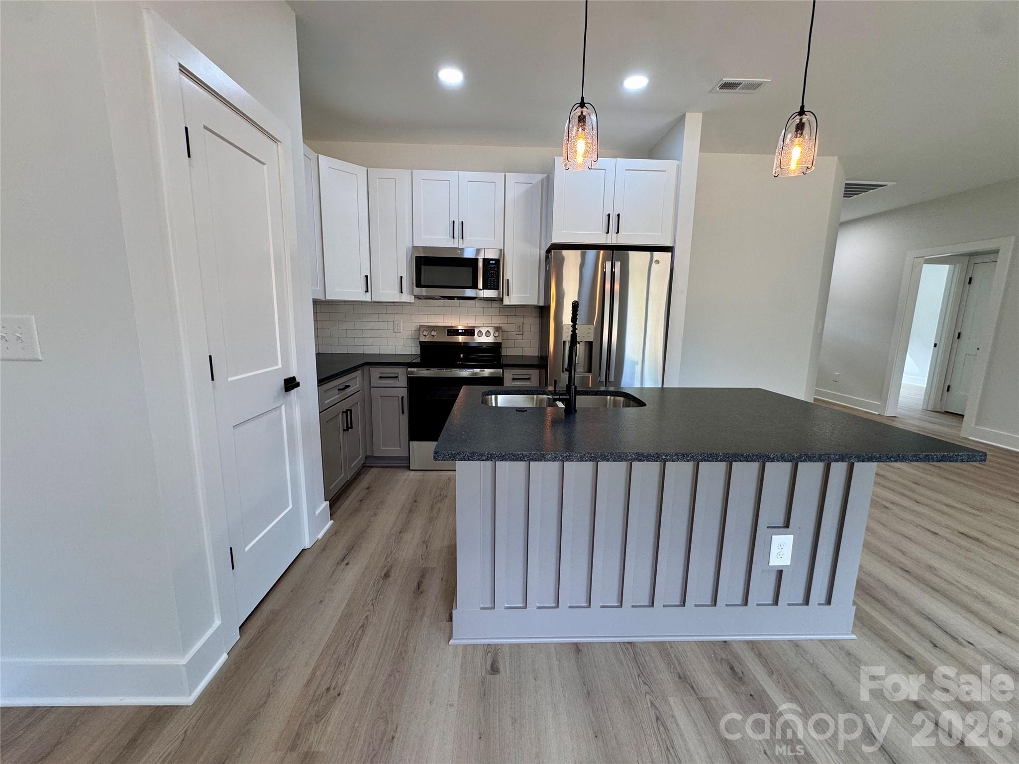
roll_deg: -1.2
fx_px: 412
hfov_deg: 102.1
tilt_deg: -10.4
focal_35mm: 14
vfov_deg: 85.7
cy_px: 382
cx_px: 510
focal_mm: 2.22
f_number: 2.2
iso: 125
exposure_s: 1/120
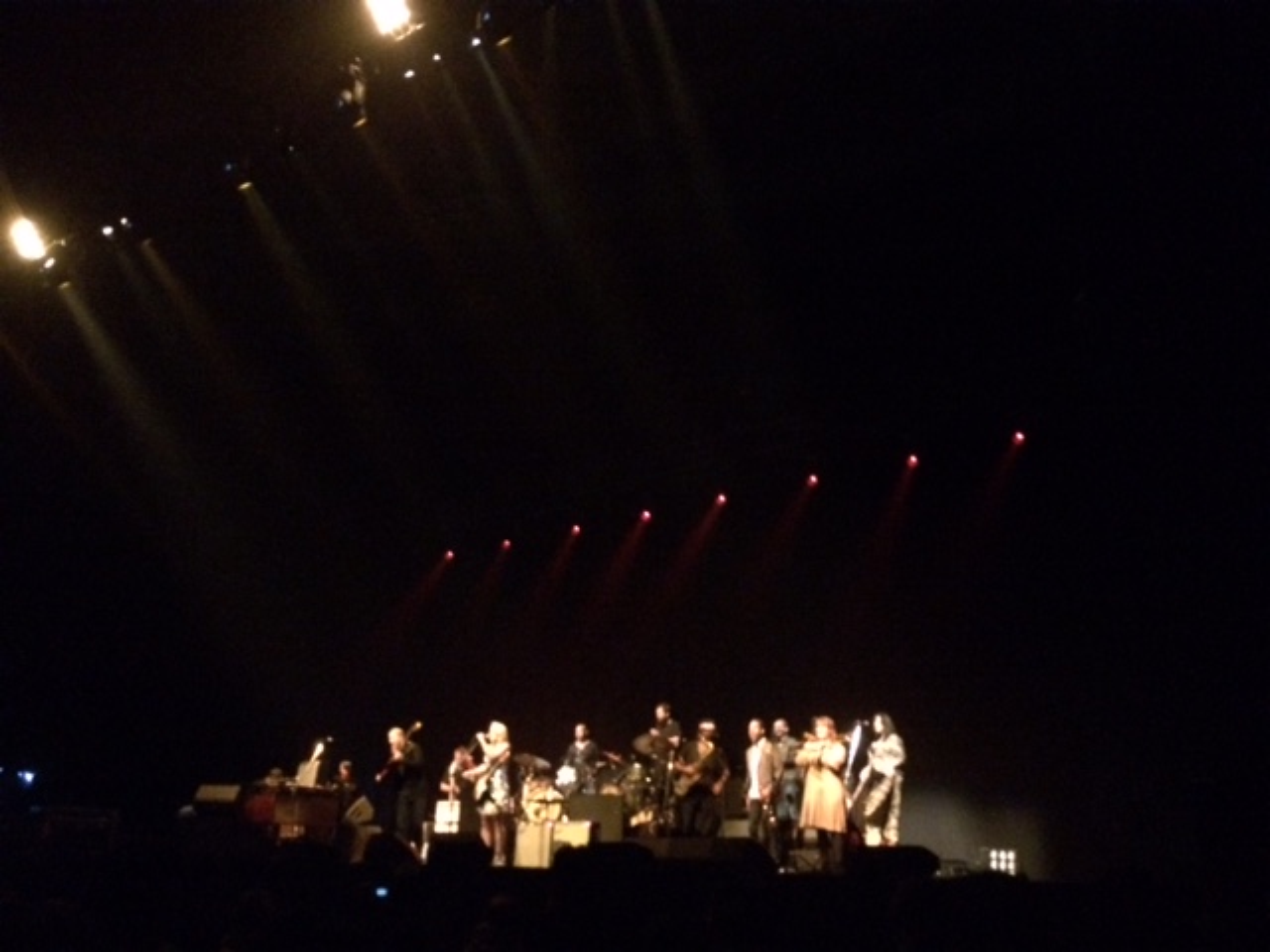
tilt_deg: +21.4
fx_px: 1064
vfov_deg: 48.2
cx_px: 635
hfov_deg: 61.7
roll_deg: +0.3
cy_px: 476
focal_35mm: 29
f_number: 2.2
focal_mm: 4.15
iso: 2000
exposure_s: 1/15
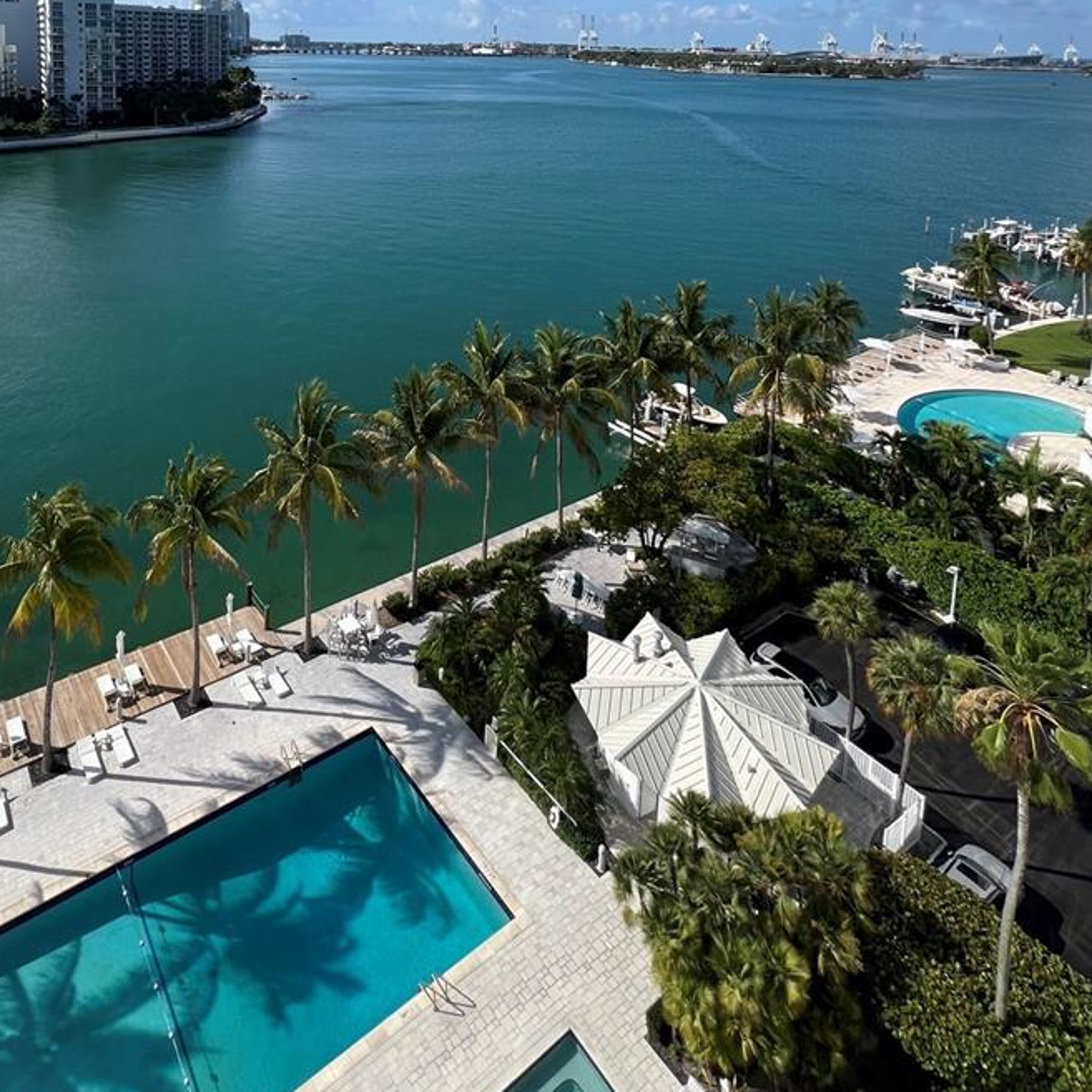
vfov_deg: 62.1
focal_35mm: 21
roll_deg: -1.0
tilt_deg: -5.4
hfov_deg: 70.2
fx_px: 749
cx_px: 369
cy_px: 135
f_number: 1.8
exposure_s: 1/1698
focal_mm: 1.57
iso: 32
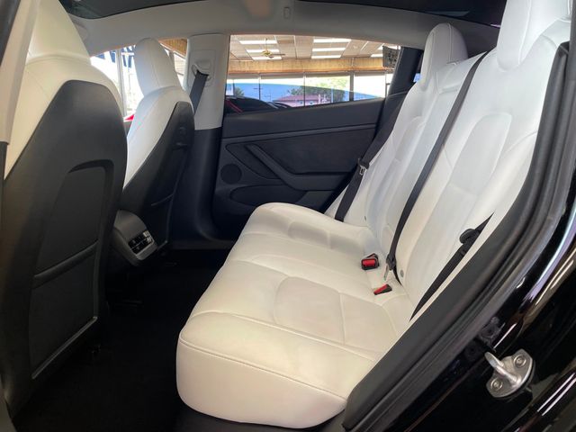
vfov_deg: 53.1
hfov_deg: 67.3
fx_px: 433
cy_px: 216
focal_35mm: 26
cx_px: 288
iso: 64
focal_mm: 4.2
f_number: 1.6
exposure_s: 1/120
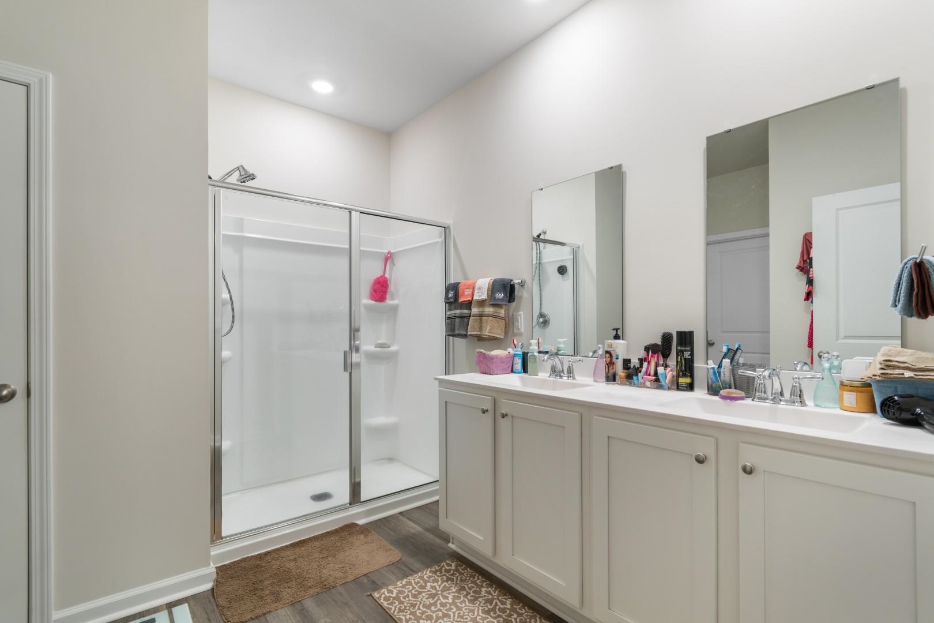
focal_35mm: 16
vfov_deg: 73.7
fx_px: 415
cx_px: 467
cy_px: 312
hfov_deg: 96.7
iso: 100
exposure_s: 1/5
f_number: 4.8
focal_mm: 11
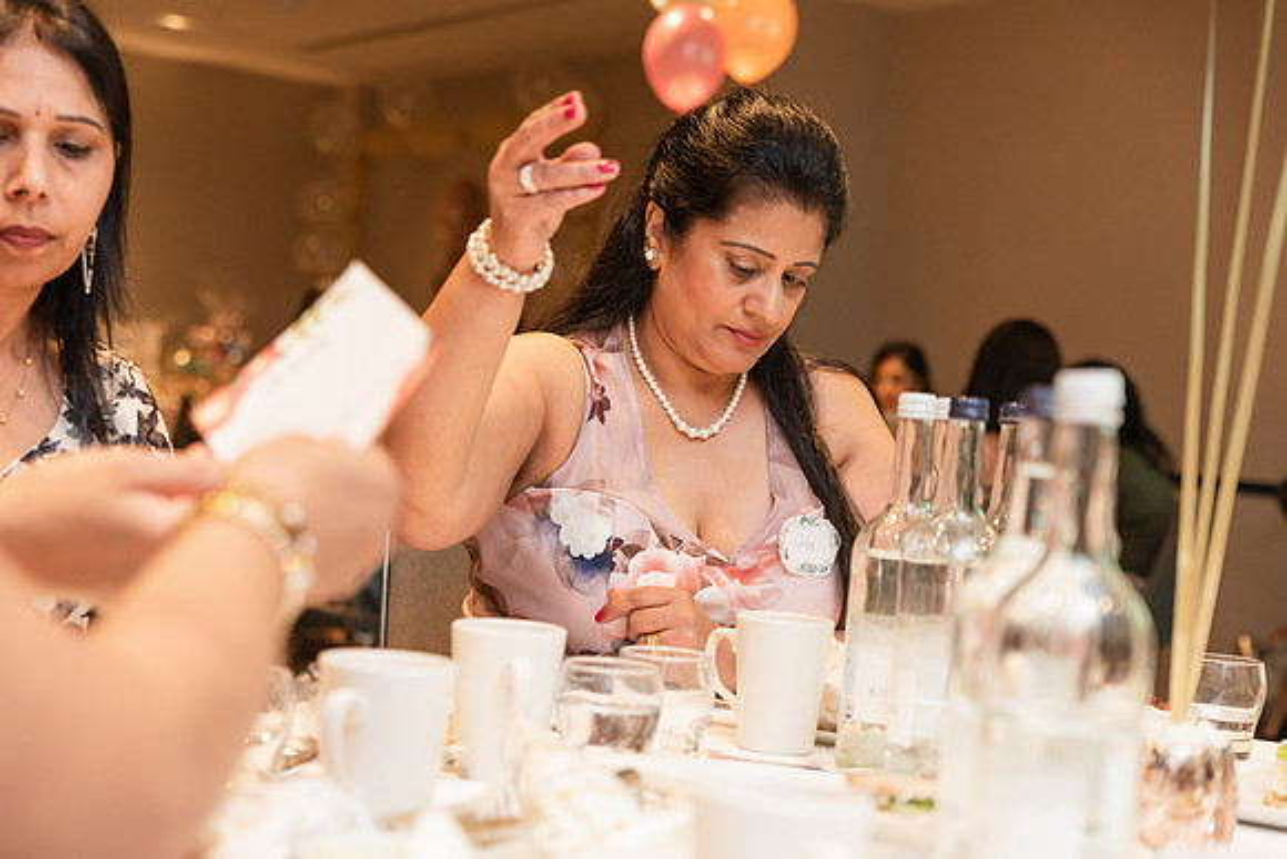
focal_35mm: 62
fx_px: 2217
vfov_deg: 21.9
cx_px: 644
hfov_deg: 32.4
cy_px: 430
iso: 2000
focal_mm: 62
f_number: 3.5
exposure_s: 1/160
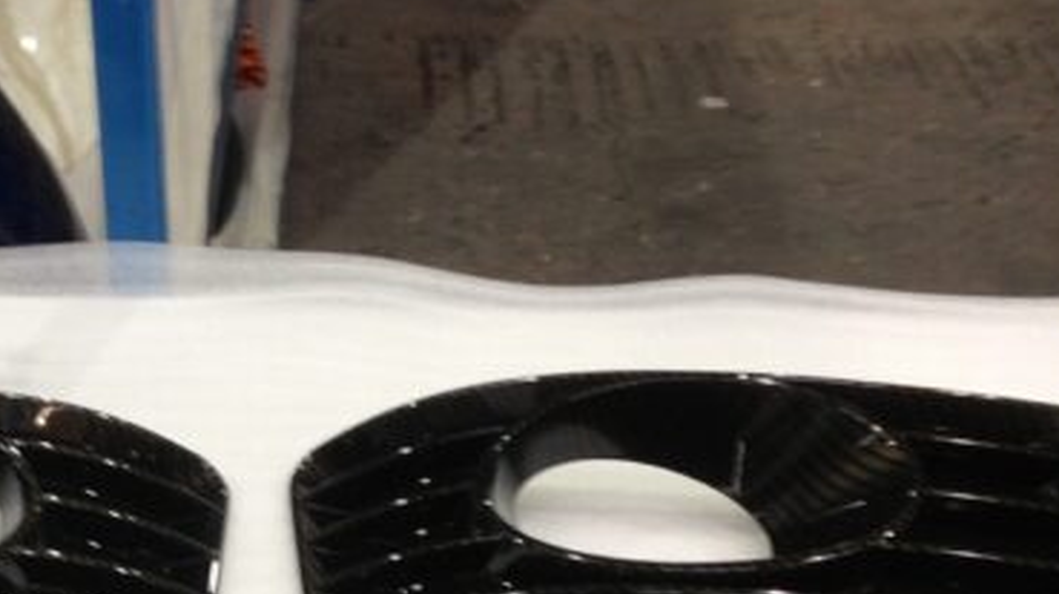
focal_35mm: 78
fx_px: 2189
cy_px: 786
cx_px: 270
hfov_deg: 26.9
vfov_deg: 14.7
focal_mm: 4.13
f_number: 2.4
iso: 64
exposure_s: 1/20
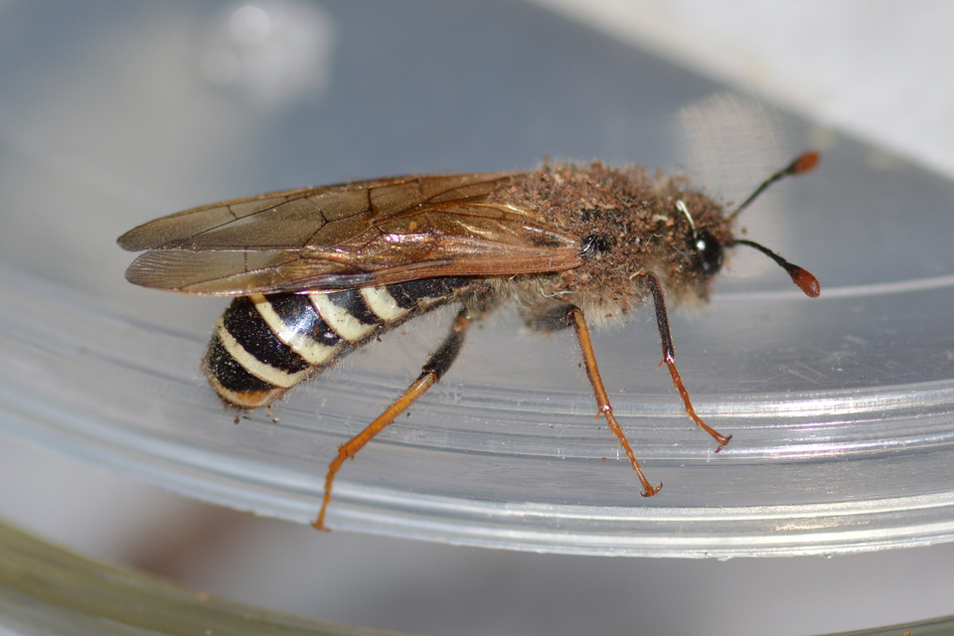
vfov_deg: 9.1
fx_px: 3975
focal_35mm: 150
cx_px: 477
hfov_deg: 13.7
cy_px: 318
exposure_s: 1/200
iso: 100
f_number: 9
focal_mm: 100
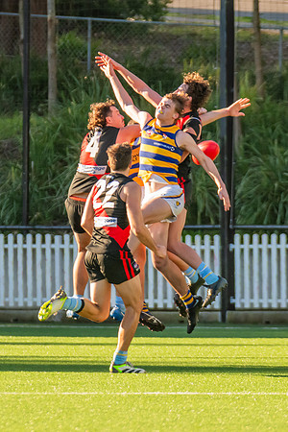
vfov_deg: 2.7
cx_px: 206
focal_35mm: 769
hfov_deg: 1.8
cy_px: 145
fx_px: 9225
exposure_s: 1/1250
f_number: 5.6
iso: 1250
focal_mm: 340
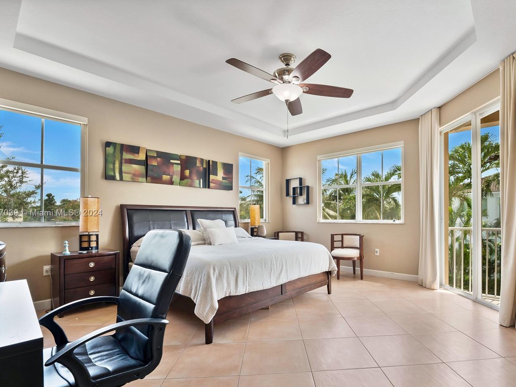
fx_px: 253
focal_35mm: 17
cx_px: 298
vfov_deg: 74.5
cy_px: 213
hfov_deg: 90.3
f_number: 8
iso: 500
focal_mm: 14
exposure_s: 1/30
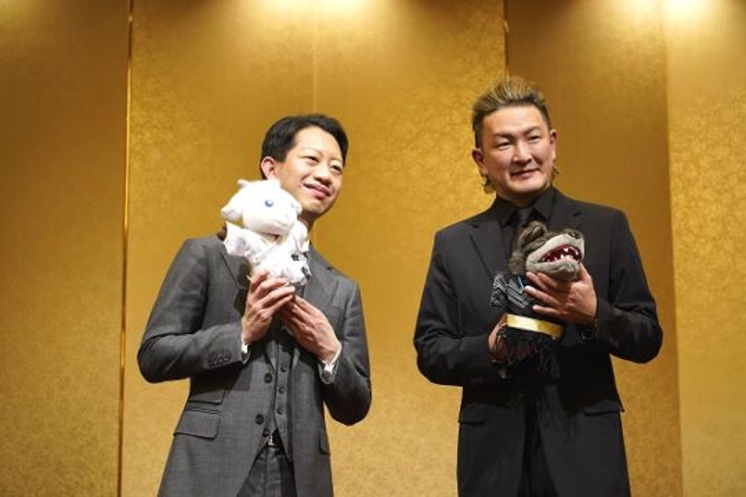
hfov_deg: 27.0
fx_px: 1554
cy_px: 248
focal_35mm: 75
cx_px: 373
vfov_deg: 18.2
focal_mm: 75
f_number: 4
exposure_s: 1/160
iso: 1250
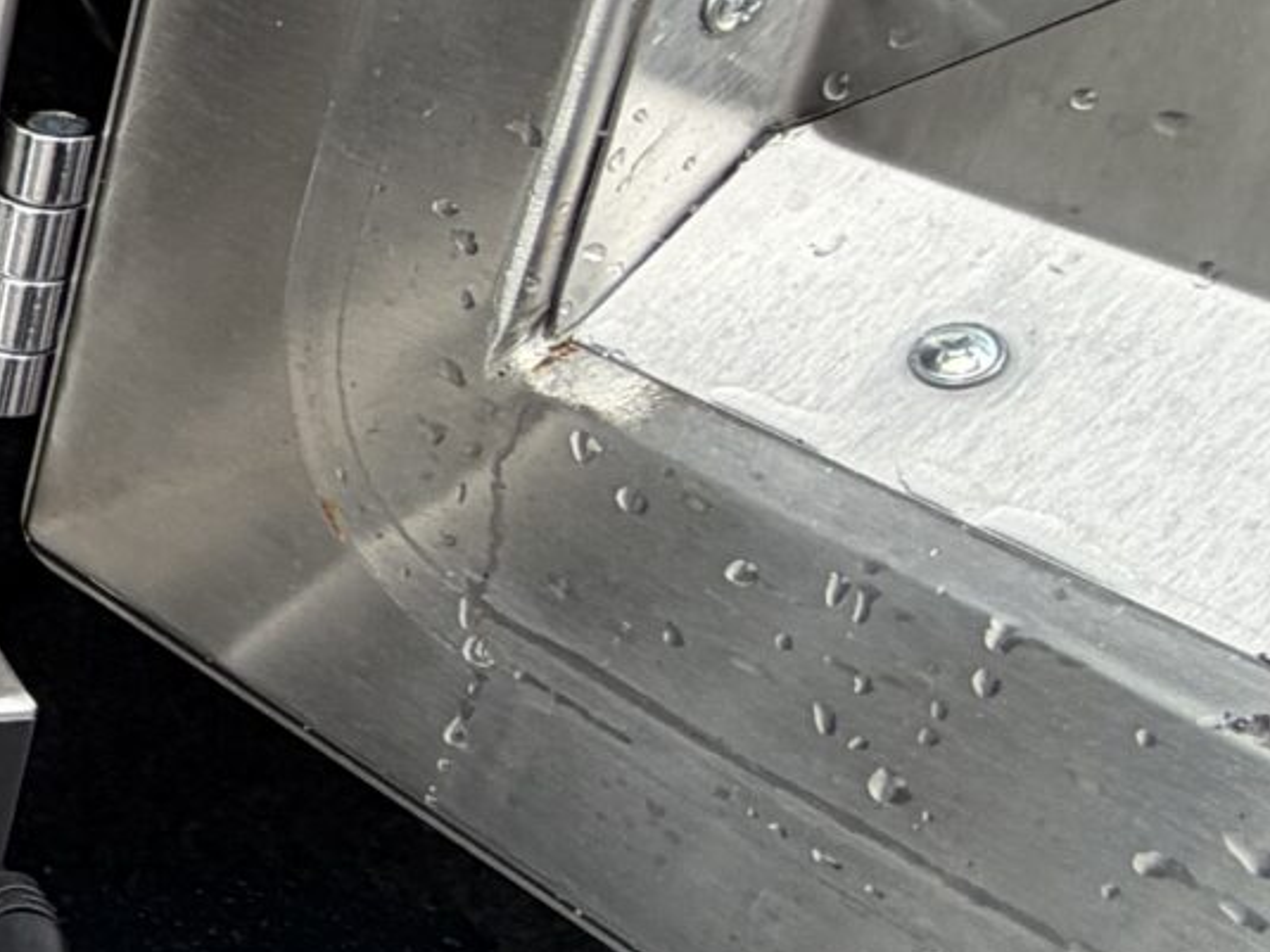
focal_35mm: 67
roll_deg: +7.0
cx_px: -1386
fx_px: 2458
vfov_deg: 21.8
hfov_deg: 17.8
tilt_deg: -30.7
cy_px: 299
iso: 25
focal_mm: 2.22
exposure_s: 1/100
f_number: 2.2
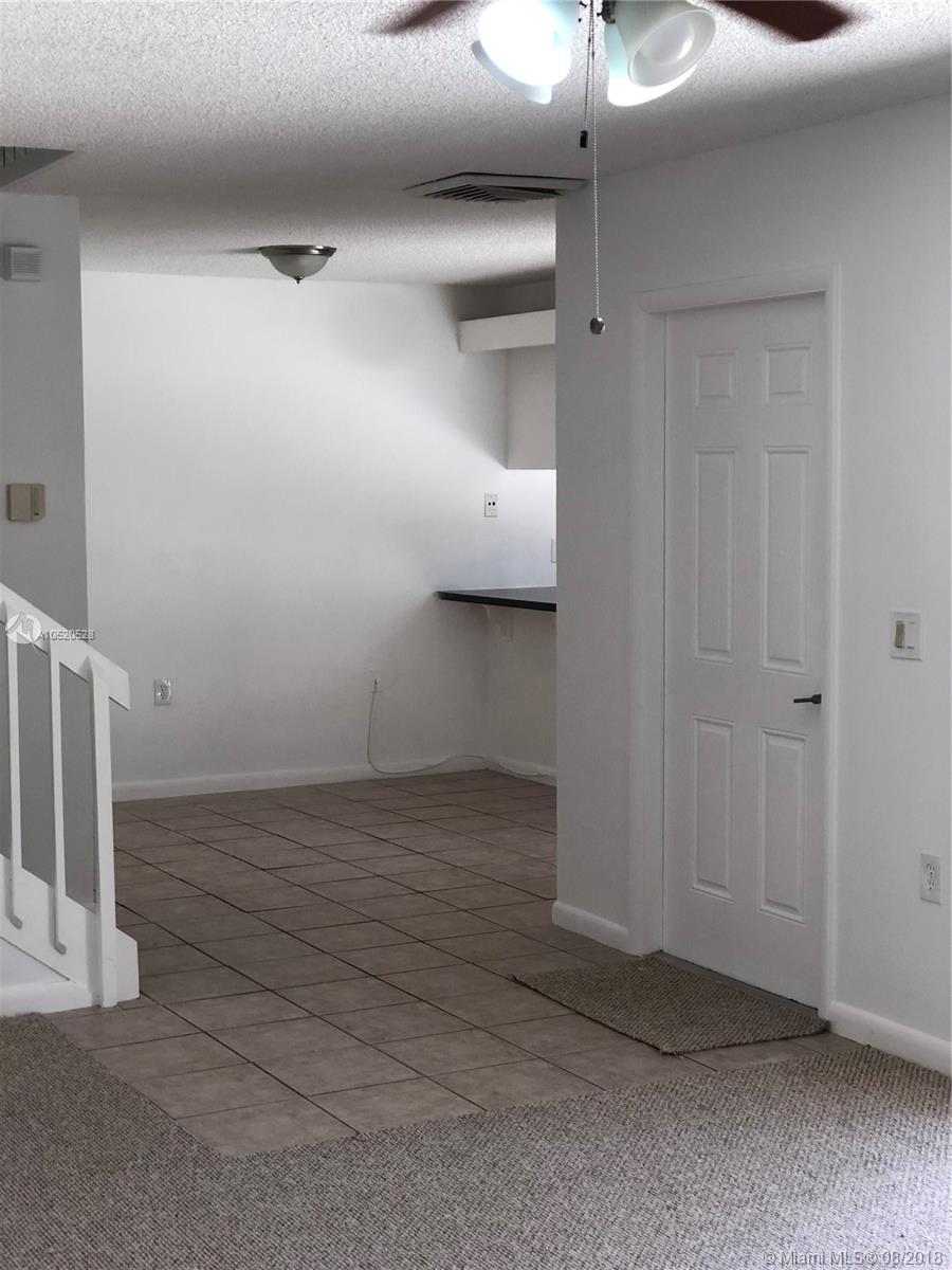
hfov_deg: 25.7
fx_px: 2090
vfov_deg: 33.8
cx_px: 476
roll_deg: +1.0
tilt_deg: -4.7
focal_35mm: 57
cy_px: 635
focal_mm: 6.6
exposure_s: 1/60
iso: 80
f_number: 2.8
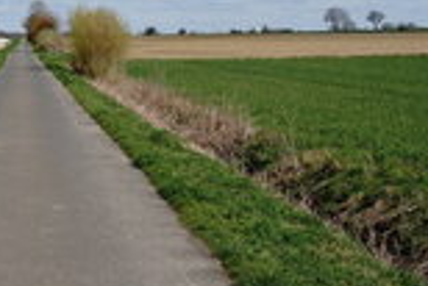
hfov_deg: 22.1
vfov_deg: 14.8
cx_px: 97
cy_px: -12
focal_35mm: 91
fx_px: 1083
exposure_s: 1/200
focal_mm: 35
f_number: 11
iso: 100
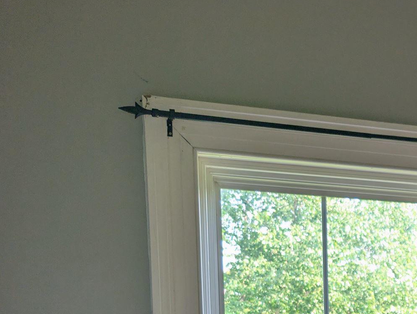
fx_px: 893
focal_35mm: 74
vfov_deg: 18.2
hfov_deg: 22.7
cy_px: 444
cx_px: 575
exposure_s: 1/84.4
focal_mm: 6.9
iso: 30
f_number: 1.68
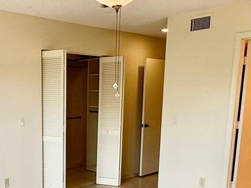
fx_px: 363
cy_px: 173
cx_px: 43
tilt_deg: -11.9
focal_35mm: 50
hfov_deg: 36.6
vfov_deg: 27.9
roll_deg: +0.2
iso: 80
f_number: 2.2
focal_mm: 2.22
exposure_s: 1/120
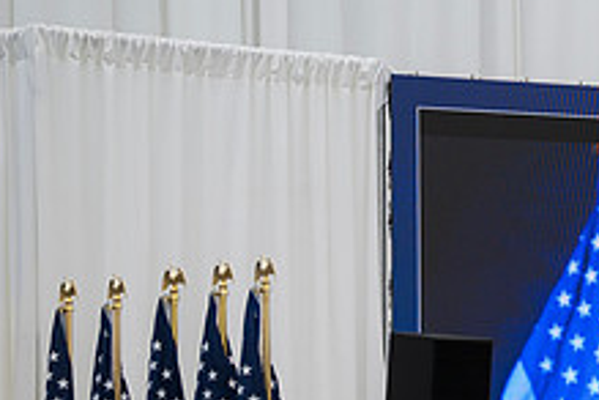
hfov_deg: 11.3
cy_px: 344
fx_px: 2995
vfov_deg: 7.6
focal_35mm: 180
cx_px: 643
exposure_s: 1/200
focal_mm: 68
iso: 180
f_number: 2.8
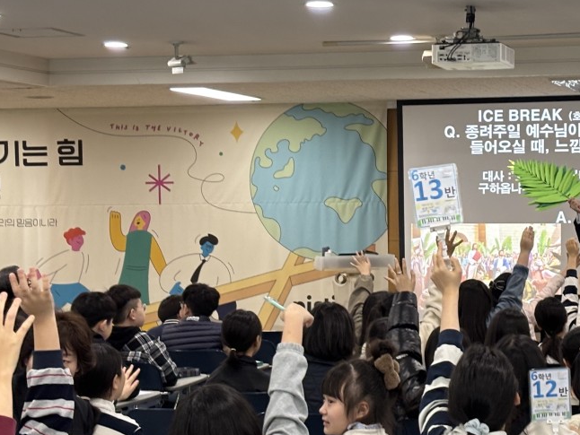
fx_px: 1726
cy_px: 271
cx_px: 470
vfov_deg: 14.4
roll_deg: -0.1
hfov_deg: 18.9
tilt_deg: -1.4
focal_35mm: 103
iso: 100
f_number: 1.6
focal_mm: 5.96
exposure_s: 1/60
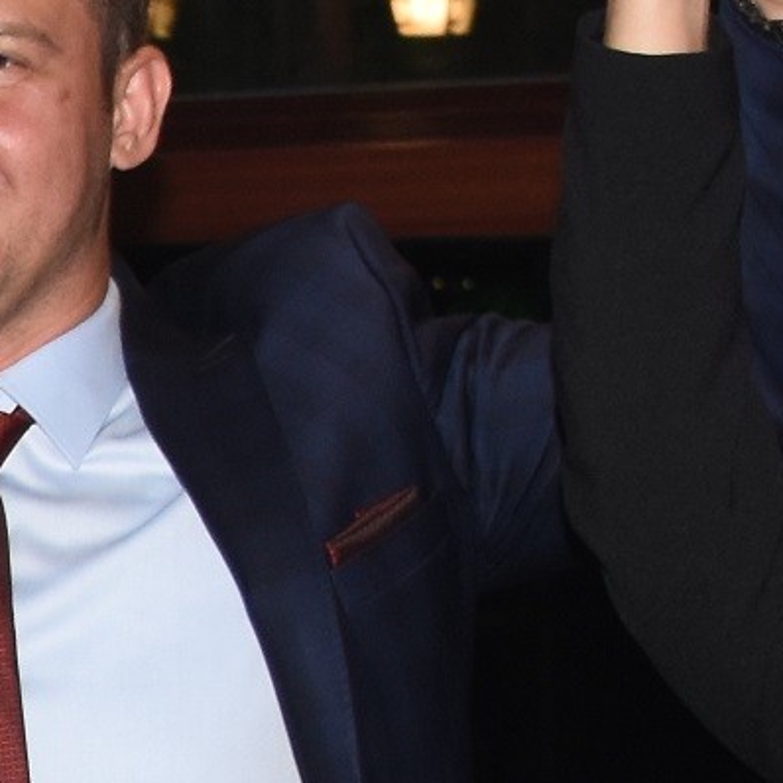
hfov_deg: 6.1
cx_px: -1279
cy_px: 1397
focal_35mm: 269
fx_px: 6884
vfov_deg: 6.4
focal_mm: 28
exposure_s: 1/60
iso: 640
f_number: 6.3
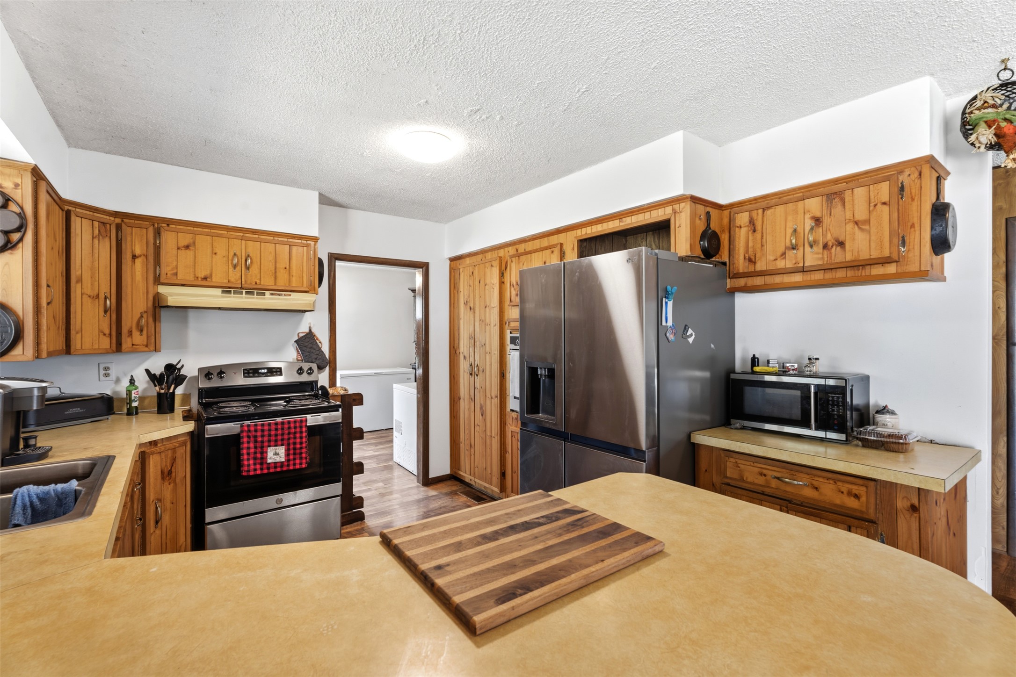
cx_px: 508
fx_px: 452
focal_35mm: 16
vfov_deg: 73.7
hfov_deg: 96.7
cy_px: 338
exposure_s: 1/1.67
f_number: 9
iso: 250
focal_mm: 16
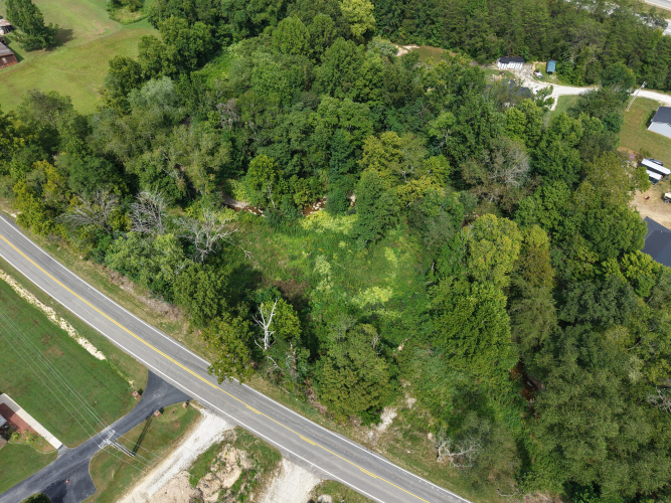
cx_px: 336
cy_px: 252
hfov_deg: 71.6
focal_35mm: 24
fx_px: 465
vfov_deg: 56.8
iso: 100
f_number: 1.8
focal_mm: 8.67
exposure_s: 1/1250
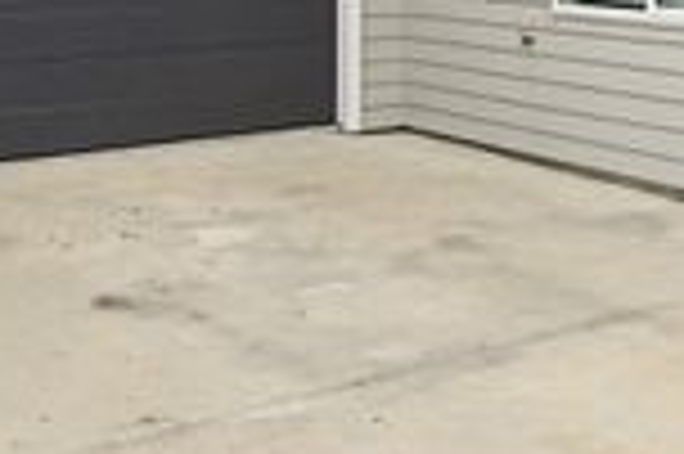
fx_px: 1234
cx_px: 788
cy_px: -169
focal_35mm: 65
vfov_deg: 19.0
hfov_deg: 27.8
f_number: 8
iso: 320
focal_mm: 21
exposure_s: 1/800
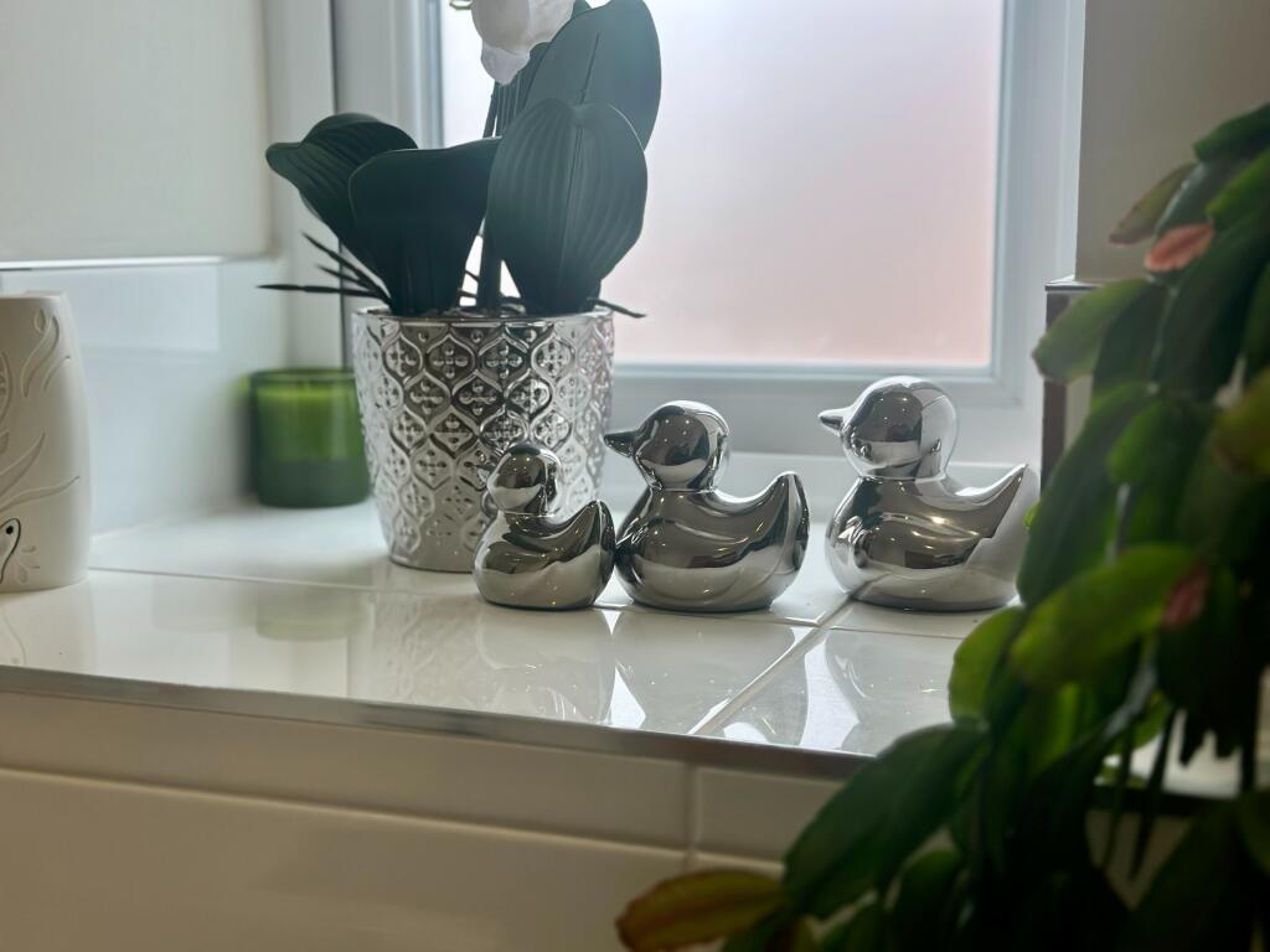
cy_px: 476
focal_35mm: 48
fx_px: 1761
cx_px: 635
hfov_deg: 39.7
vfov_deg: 30.3
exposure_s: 1/919
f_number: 1.78
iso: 80
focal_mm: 6.86
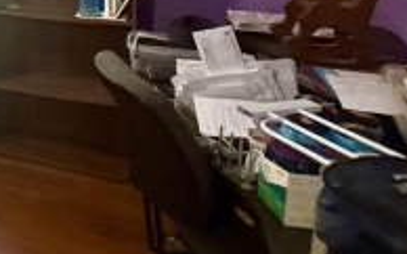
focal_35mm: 51
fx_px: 565
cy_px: -44
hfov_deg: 28.3
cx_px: -184
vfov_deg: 23.3
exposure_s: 1/60
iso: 320
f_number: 2.2
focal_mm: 2.22
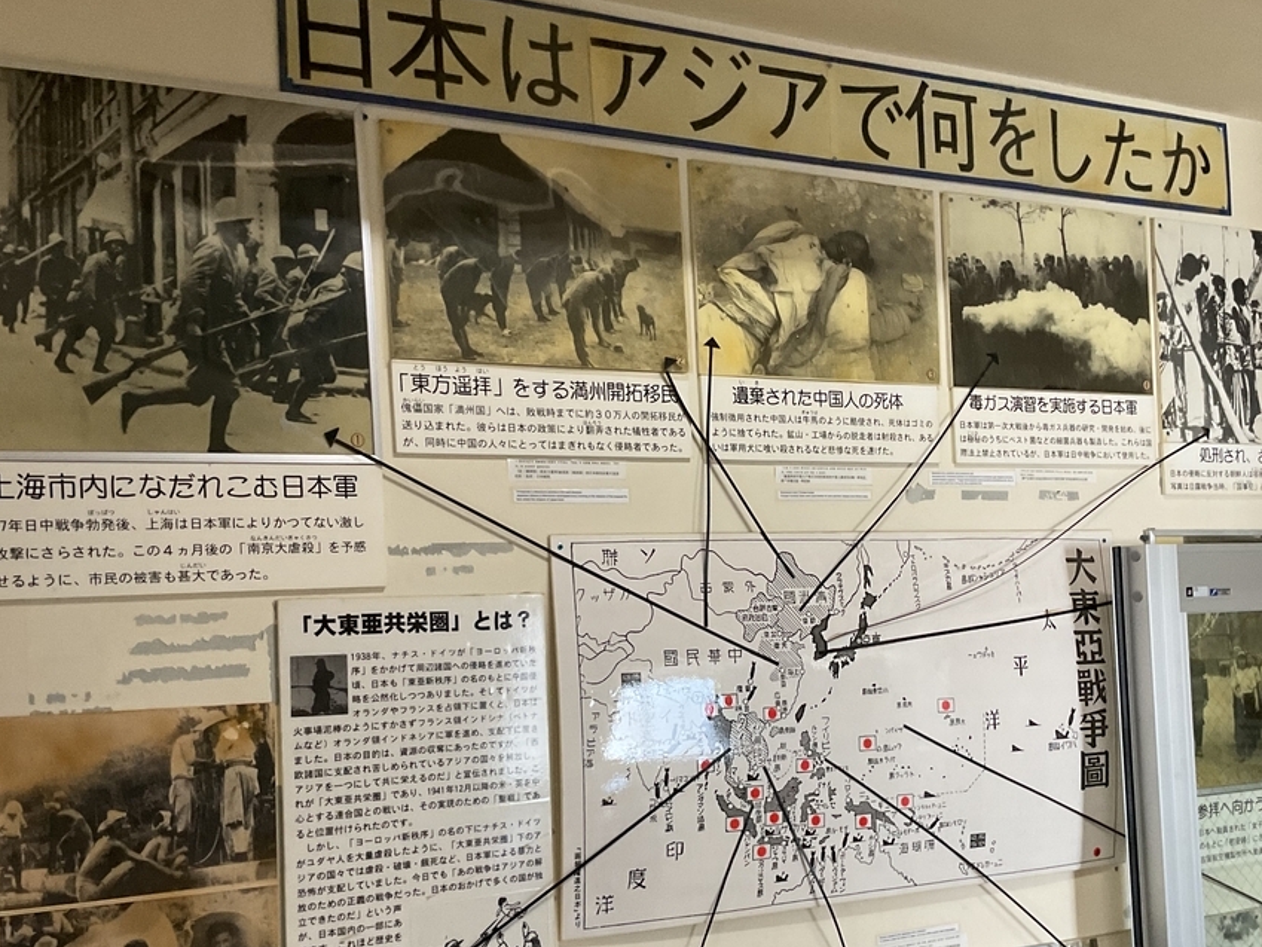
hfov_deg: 45.7
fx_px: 1495
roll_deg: +2.7
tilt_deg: +1.6
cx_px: 711
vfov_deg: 34.9
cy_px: 595
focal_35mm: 41
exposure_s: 1/60
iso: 125
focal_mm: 3
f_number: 1.8
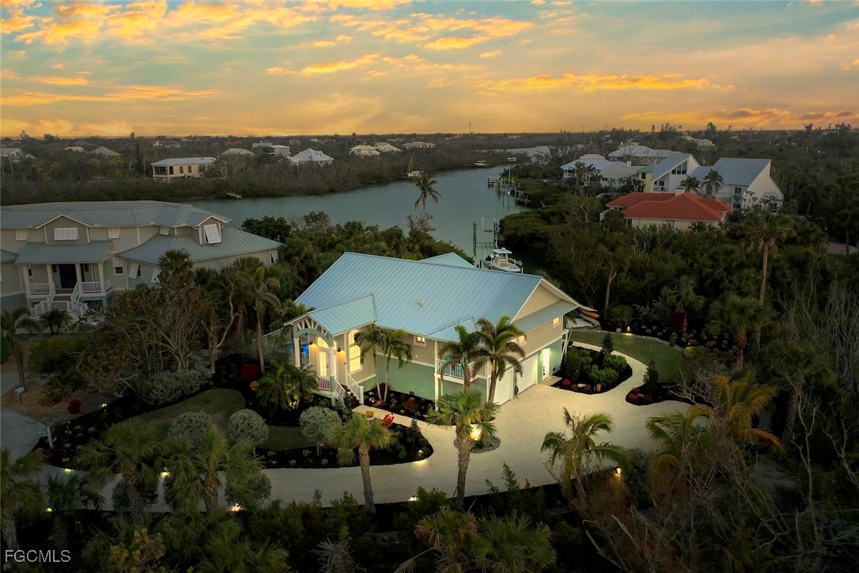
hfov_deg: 65.5
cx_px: 430
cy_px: 286
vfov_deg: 46.4
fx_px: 668
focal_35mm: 28
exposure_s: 1/30
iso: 100
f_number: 2.8
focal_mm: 10.26
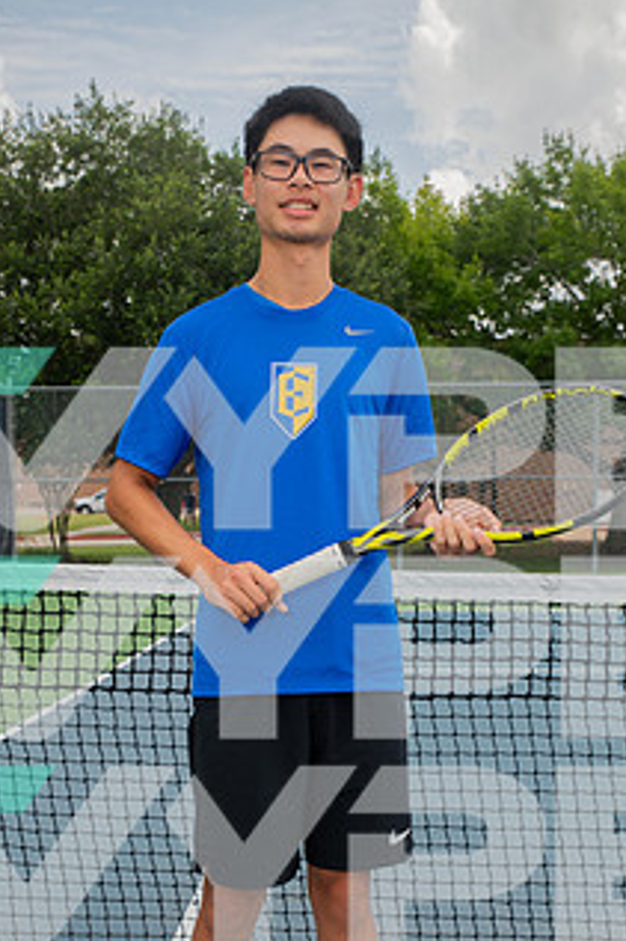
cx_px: 320
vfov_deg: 36.4
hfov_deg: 25.0
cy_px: 650
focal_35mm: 54
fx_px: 1410
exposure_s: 1/320
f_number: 6.3
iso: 100
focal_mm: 38
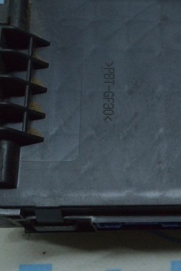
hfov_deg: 17.7
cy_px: 140
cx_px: 186
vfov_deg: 27.0
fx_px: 565
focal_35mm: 75
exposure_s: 1/60
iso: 1800
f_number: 16
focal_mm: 20
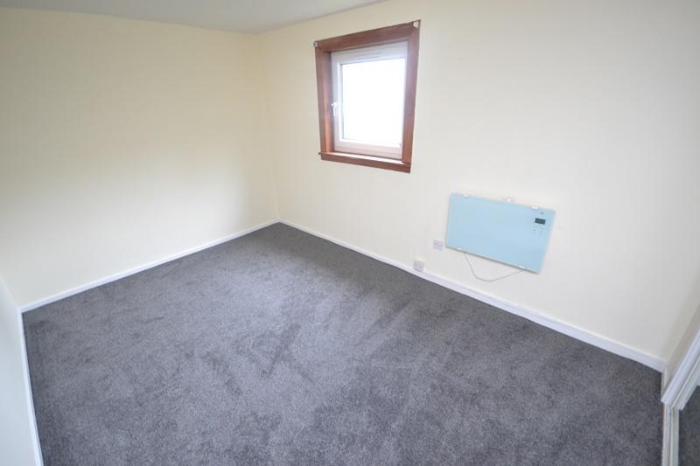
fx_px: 292
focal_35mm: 15
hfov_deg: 100.4
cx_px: 350
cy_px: 233
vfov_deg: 77.3
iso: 1600
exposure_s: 1/15
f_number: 4
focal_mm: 10
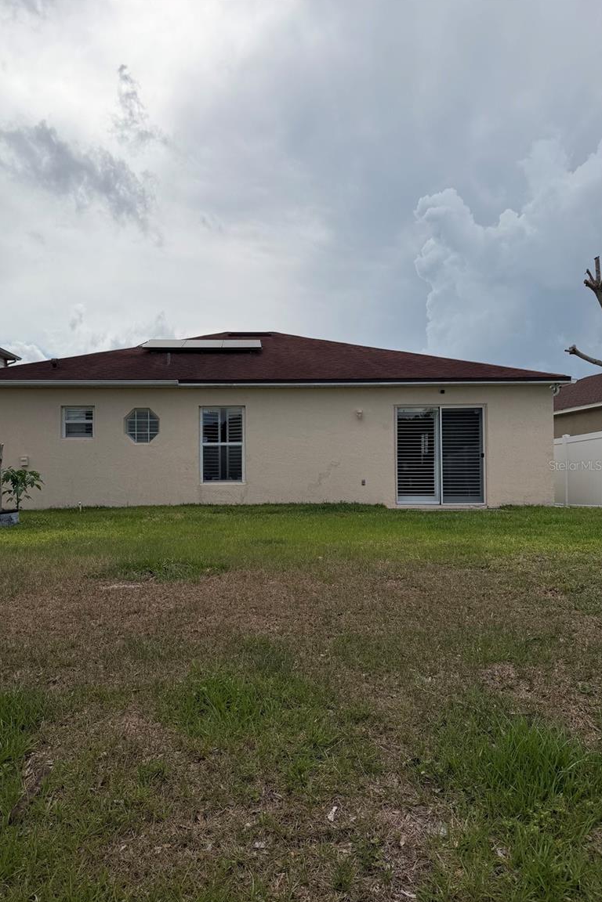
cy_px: 465
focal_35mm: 26
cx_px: 252
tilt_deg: +0.1
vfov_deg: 69.4
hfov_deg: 49.3
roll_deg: +0.3
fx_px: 652
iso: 80
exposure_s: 1/8130
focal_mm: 6.76
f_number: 1.78
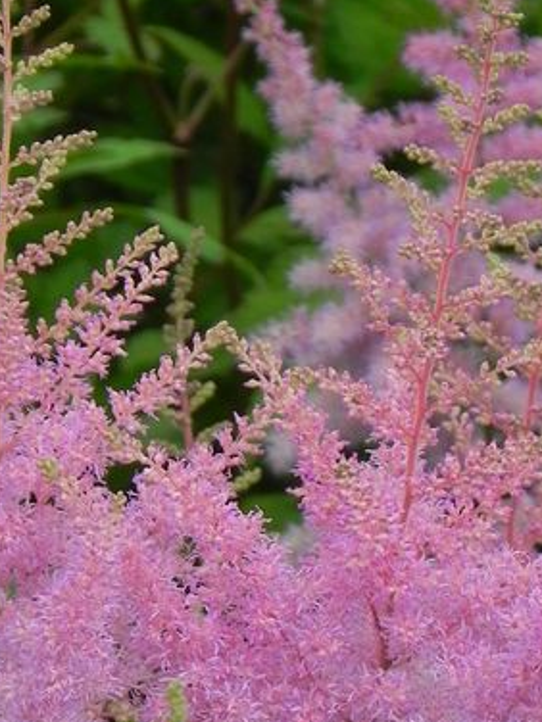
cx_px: 213
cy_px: 505
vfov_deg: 3.8
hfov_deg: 2.8
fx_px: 10960
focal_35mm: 525
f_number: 5.6
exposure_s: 1/200
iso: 160
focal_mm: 44
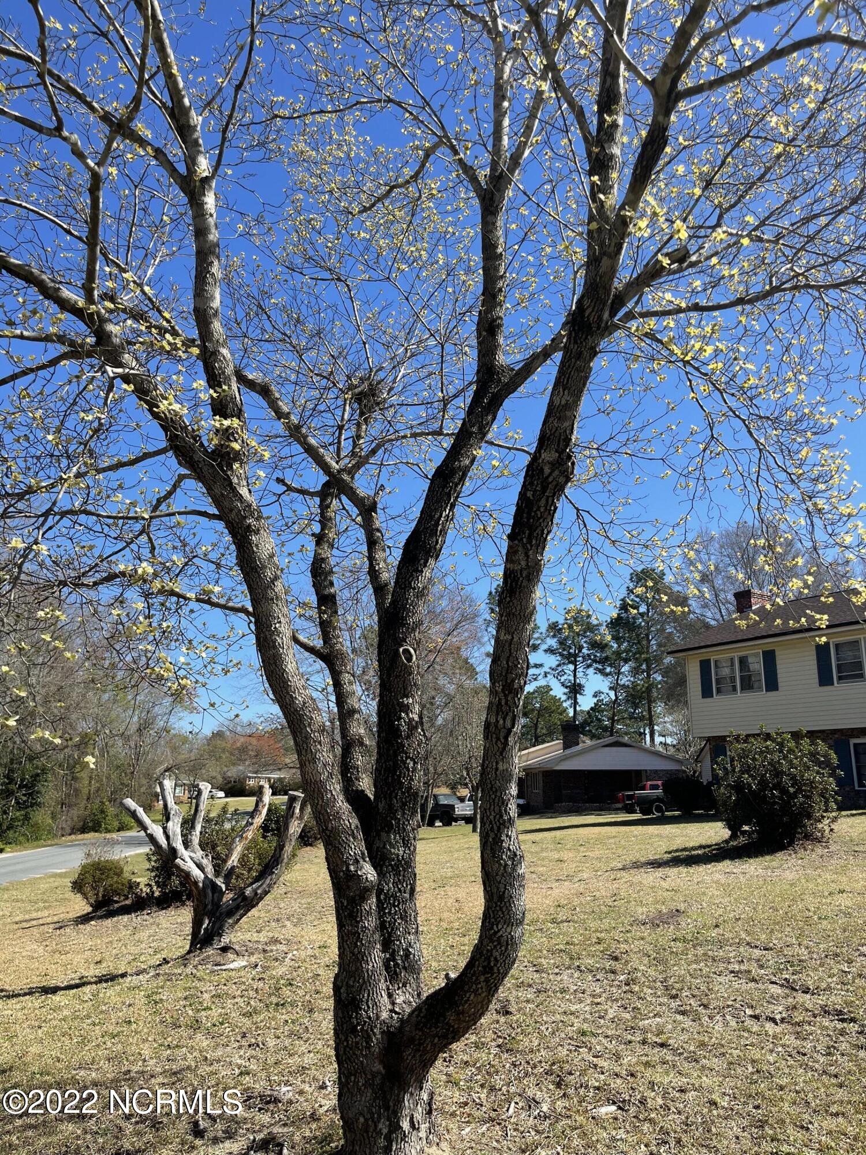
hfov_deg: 53.1
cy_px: 578
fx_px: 867
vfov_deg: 67.3
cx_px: 433
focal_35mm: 26
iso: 32
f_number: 1.6
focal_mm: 5.1
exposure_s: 1/2387
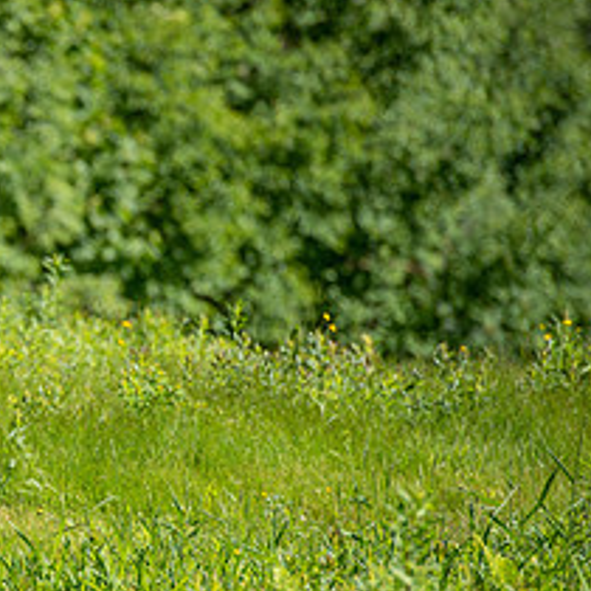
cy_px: 412
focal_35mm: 469
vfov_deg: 3.7
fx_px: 9059
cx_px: -214
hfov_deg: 3.7
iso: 100
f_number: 3.5
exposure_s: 1/640
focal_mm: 200
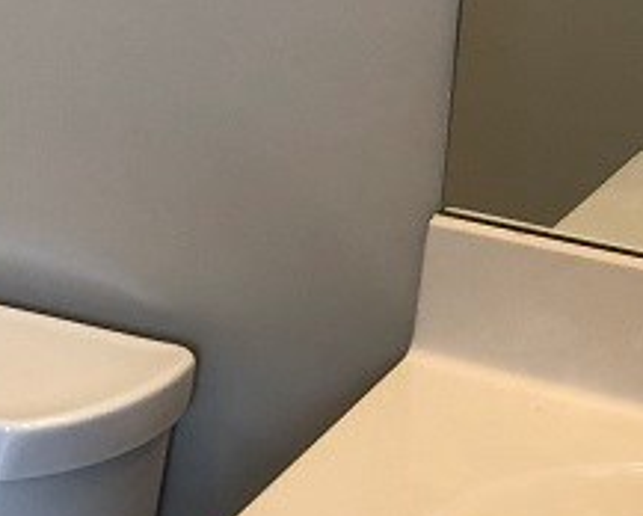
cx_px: -231
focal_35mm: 129
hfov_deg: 14.2
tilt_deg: -16.2
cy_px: 36
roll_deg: +0.6
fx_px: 2457
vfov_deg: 11.9
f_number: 1.8
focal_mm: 3.99
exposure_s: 1/24
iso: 40
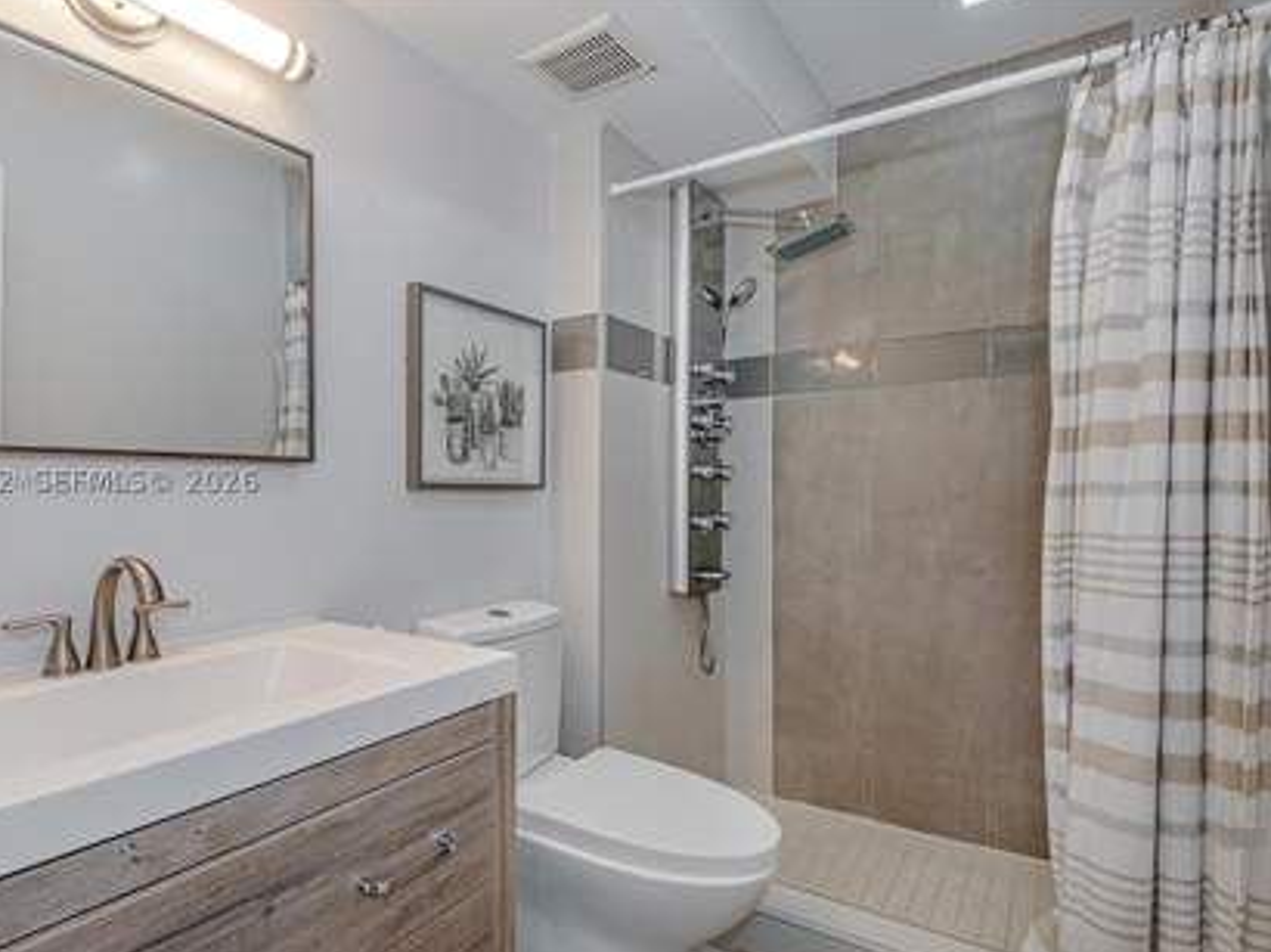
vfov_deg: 71.5
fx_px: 661
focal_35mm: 18
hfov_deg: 87.6
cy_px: 479
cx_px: 583
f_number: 8
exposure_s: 1/25
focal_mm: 16
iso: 800
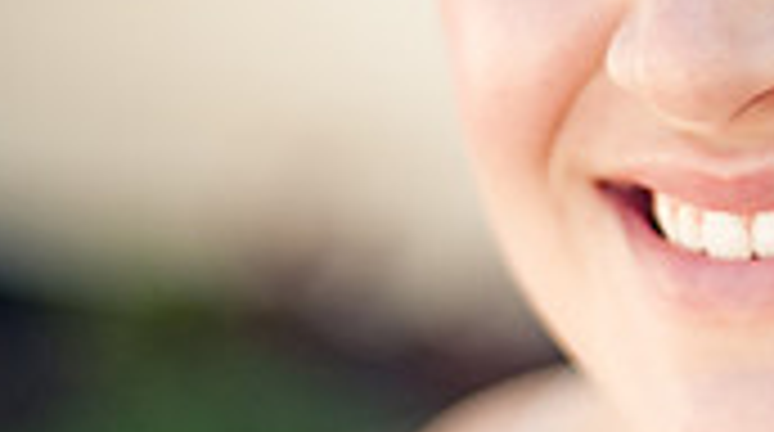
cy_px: 54
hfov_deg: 12.0
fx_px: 3626
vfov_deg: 6.8
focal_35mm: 177
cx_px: 846
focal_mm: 50
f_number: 1.4
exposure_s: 1/2500
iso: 200
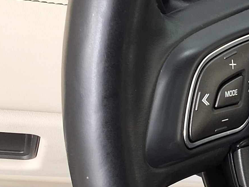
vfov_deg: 14.2
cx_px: 266
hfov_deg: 18.3
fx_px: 748
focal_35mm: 104
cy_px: 51
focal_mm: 2.91
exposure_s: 1/40
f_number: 1.9
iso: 40
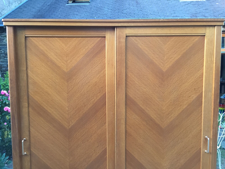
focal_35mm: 29
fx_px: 188
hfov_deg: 61.7
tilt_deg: -4.6
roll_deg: +0.2
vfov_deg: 48.2
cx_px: 112
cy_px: 84
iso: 50
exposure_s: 1/33
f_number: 2.2
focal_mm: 4.15
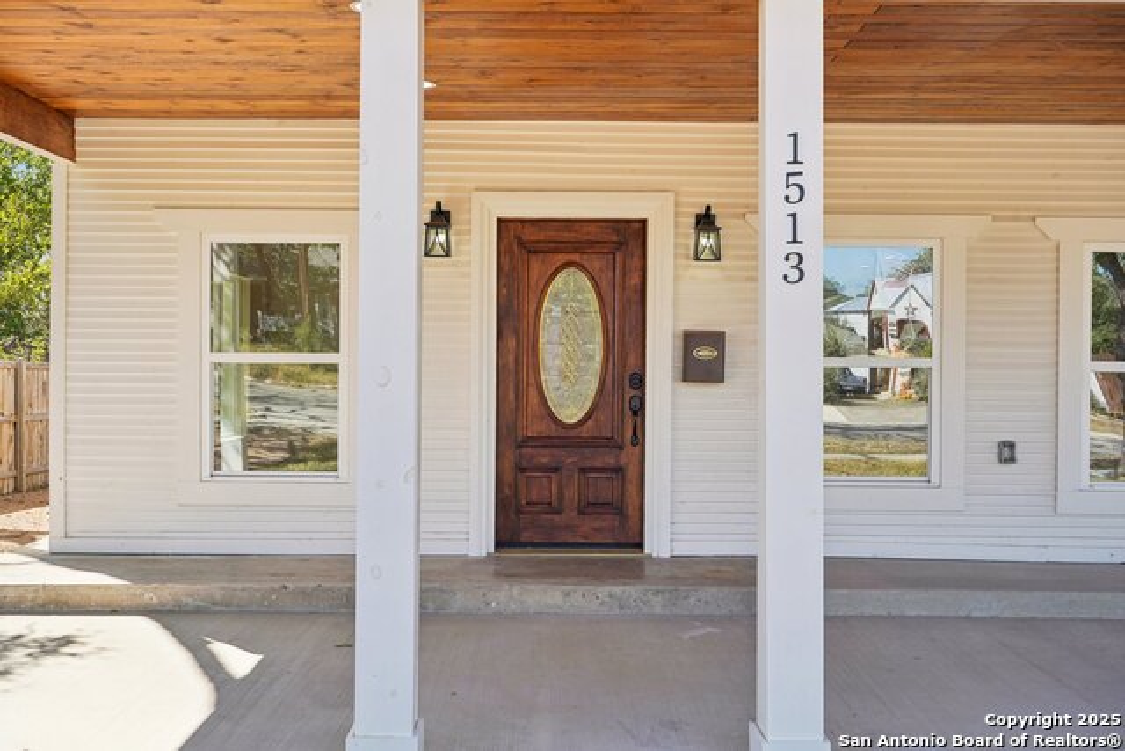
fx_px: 1094
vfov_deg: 37.9
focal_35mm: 35
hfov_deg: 54.4
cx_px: 562
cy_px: 376
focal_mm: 35
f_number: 8
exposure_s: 1/125
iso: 100
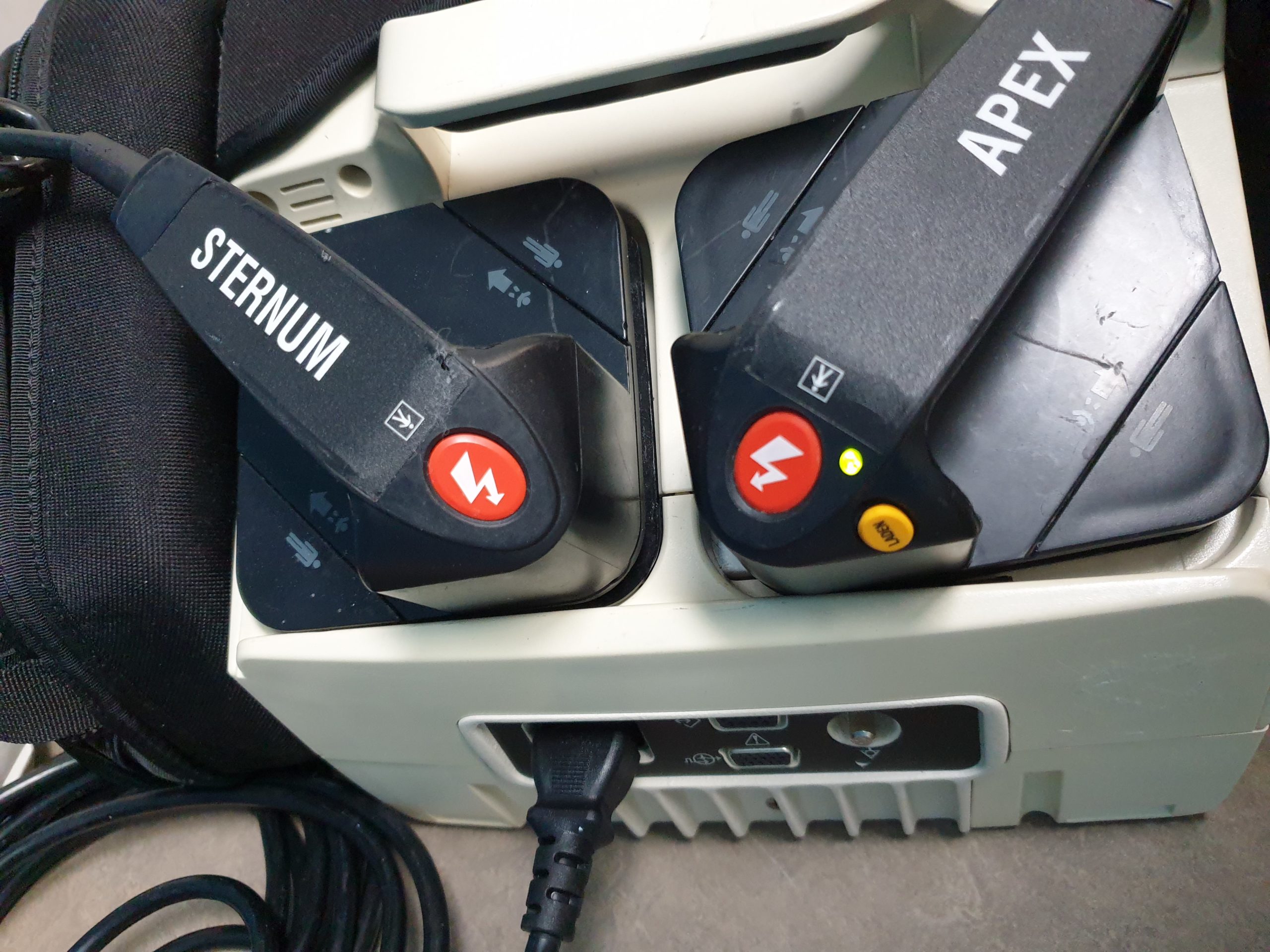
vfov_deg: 53.1
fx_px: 954
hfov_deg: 67.3
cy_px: 476
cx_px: 635
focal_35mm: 26
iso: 320
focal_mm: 4.3
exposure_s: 1/100
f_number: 1.5
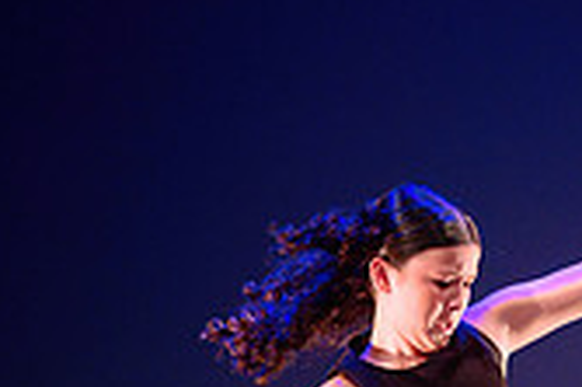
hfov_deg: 3.2
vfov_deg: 2.1
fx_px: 10369
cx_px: 717
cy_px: 537
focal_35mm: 642
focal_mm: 165
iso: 1600
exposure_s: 1/200
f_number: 2.8
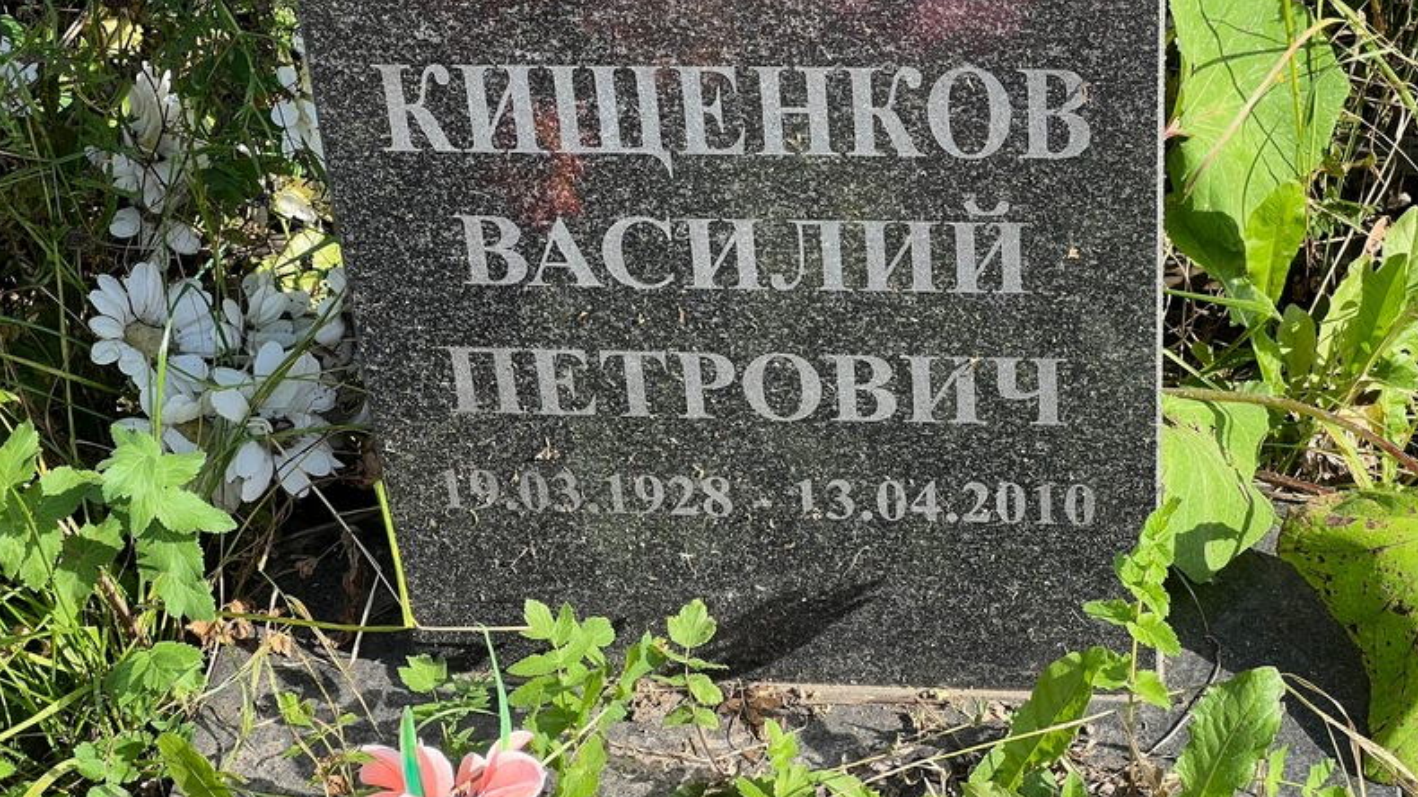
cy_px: 276
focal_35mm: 85
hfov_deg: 25.0
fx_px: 3195
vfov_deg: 14.2
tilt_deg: -39.5
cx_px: 707
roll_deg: +3.3
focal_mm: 9
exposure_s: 1/192
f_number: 2.8
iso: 32
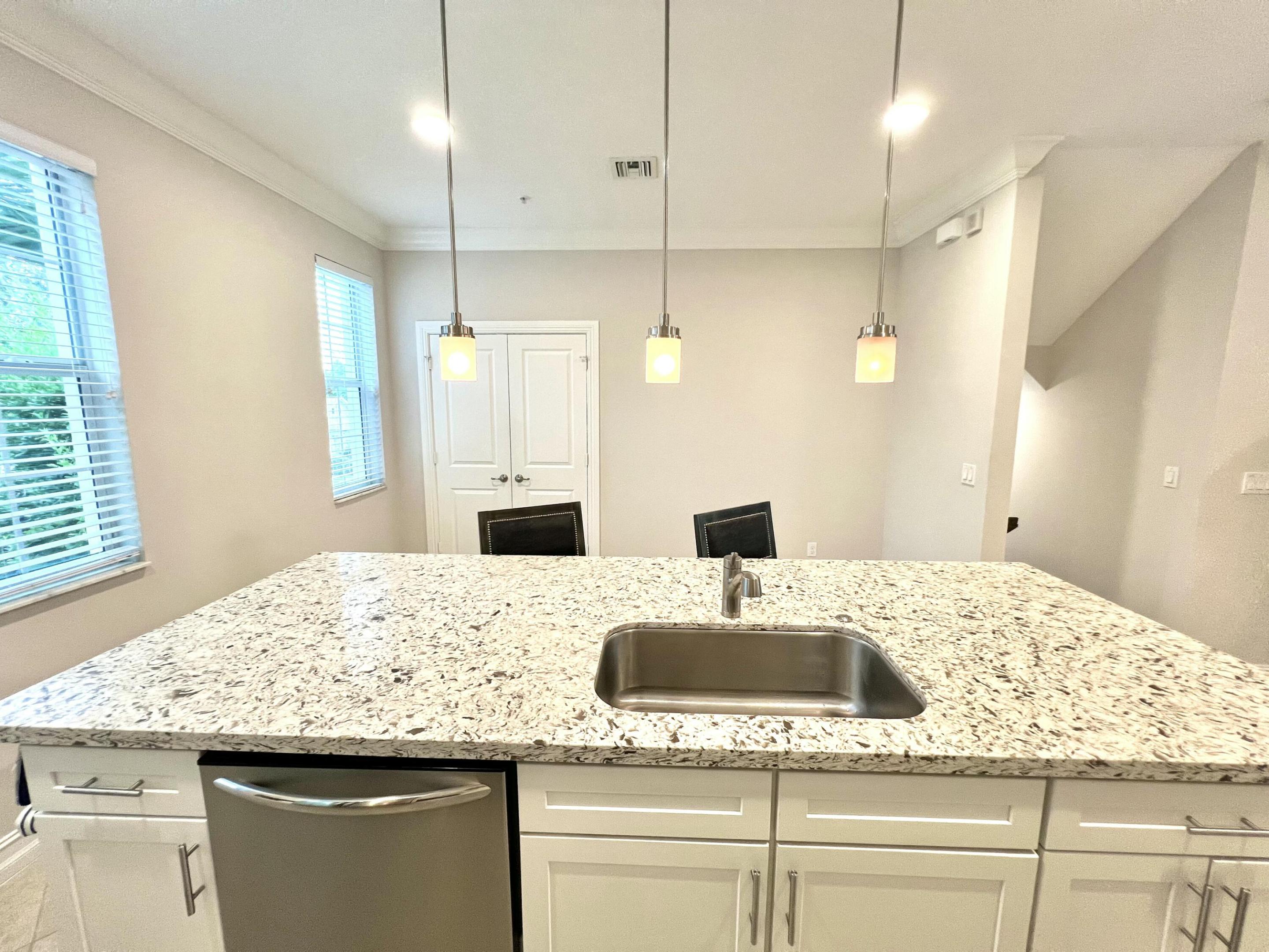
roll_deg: +0.2
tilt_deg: -8.8
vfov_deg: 89.9
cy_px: 476
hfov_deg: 106.2
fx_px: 477
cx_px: 634
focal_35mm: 13
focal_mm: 1.57
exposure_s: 1/120
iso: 200
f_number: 1.8
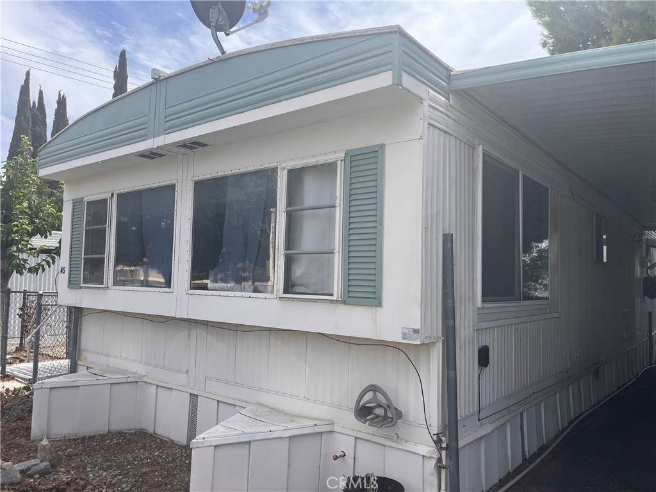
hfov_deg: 67.3
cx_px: 328
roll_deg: -0.6
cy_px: 246
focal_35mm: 26
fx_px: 493
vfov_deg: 53.1
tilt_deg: +3.1
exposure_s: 1/2571
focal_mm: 5.1
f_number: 1.6
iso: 50
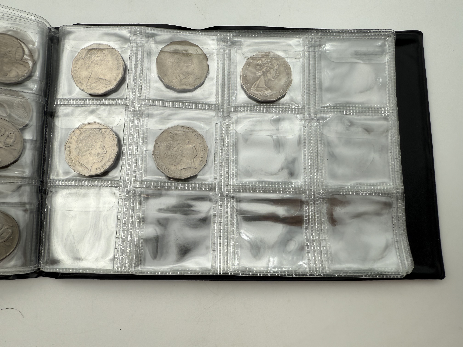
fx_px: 321
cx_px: 232
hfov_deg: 71.6
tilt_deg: -82.1
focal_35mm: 24
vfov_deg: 56.8
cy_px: 174
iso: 40
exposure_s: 1/280
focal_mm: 2.22
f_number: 2.2
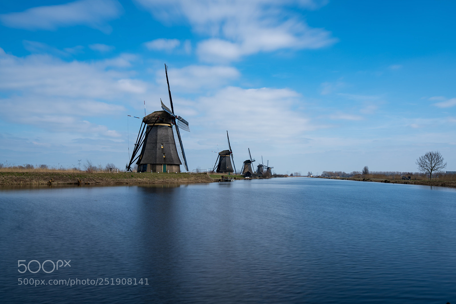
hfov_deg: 54.4
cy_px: 152
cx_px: 228
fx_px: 443
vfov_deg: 37.9
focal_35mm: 35
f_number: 4
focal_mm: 35
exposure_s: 1/1250
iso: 100
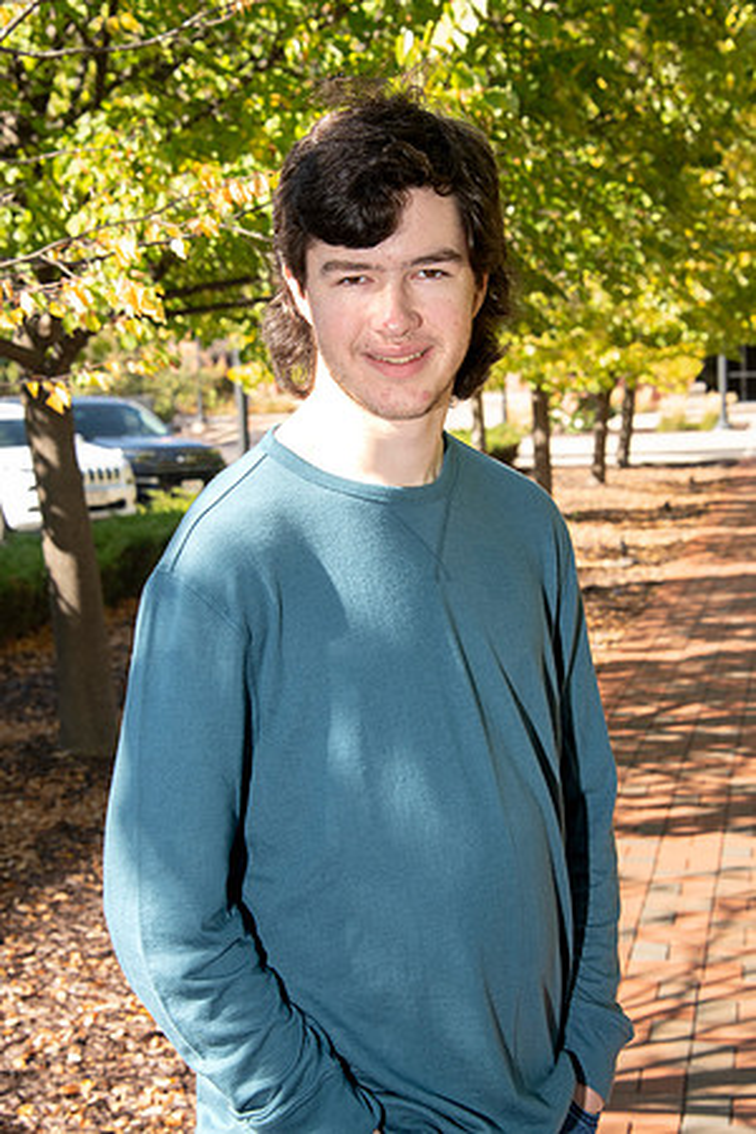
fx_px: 2583
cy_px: 567
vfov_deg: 24.8
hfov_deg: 16.7
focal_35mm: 82
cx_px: 378
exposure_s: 1/160
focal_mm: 82
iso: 800
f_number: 10
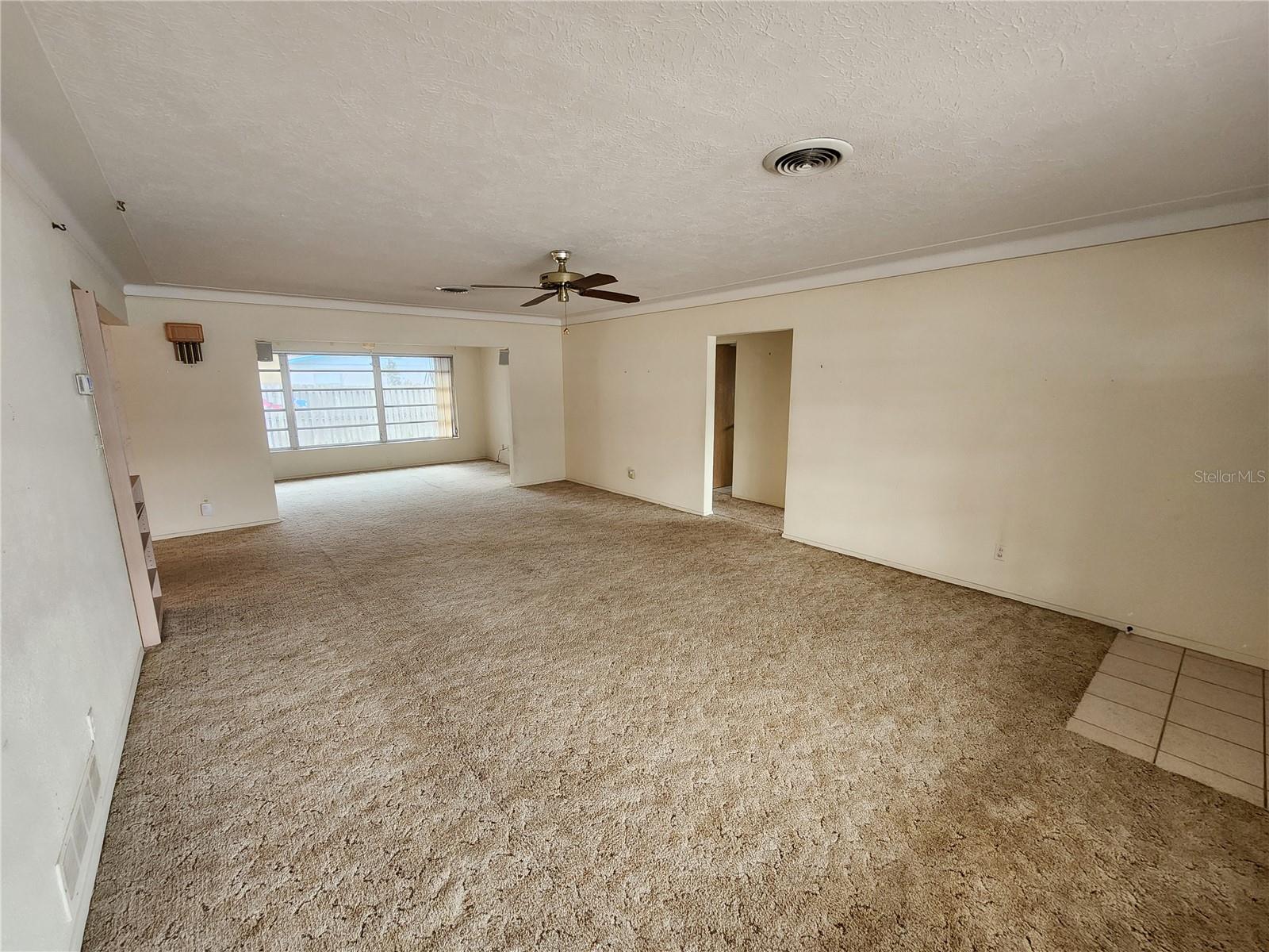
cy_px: 476
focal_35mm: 13
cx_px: 634
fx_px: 477
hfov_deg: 106.2
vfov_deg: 89.9
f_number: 2.2
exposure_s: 1/60
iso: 320
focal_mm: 2.2
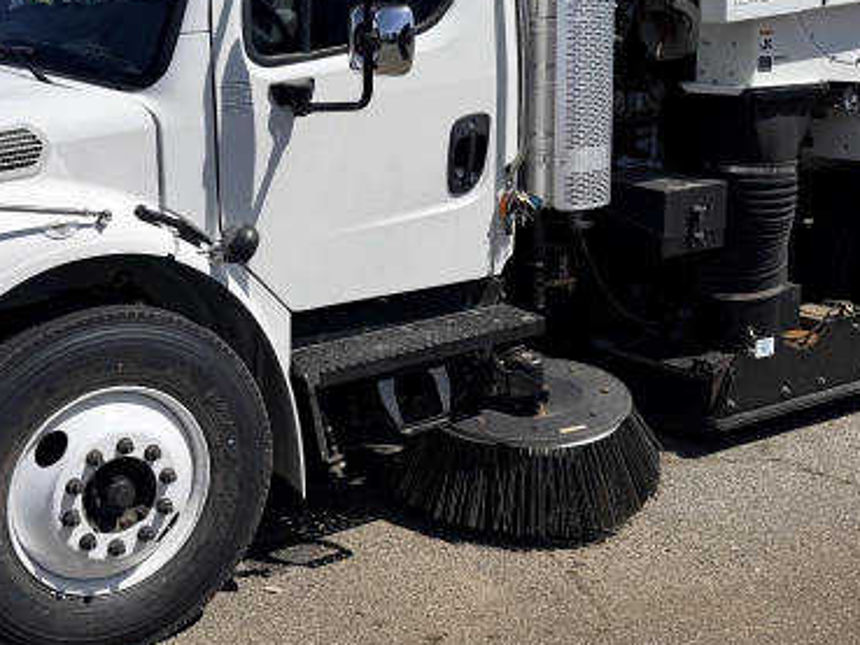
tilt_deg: -9.9
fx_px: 1292
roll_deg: -0.3
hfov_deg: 36.8
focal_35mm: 52
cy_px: 219
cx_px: 403
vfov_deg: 27.9
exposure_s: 1/9091
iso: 80
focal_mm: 6.76
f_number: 1.78
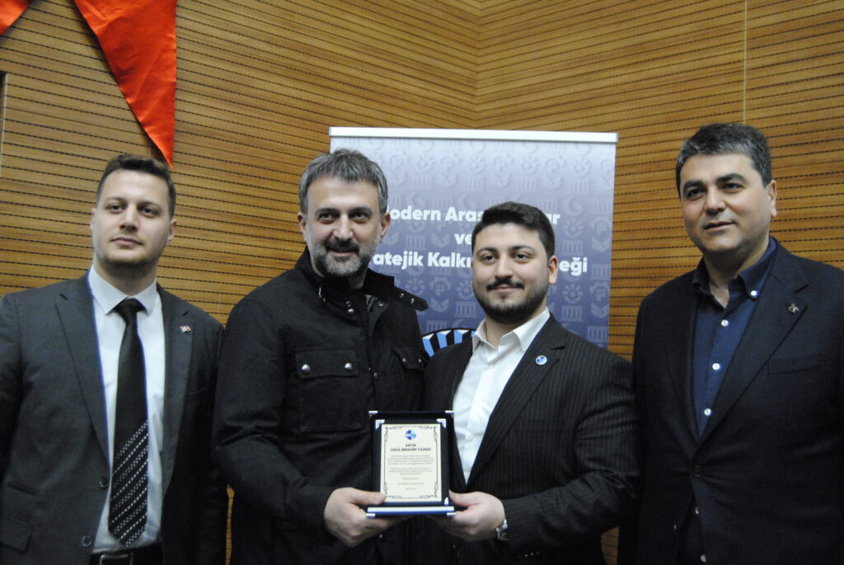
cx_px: 422
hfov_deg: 46.4
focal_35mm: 42
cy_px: 282
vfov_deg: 32.0
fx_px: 986
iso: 1600
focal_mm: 28
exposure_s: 1/15
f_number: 4
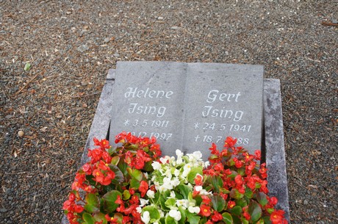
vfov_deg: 29.8
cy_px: 112
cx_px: 169
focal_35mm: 45
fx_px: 422
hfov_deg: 43.7
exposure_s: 1/100
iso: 100
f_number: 5.6
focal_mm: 30
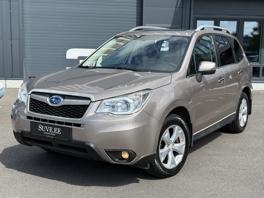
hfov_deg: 39.7
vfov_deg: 30.3
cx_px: 132
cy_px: 99
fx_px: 366
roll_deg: -1.5
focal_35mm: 48
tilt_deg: -7.6
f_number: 1.78
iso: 64
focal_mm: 6.76
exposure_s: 1/3378
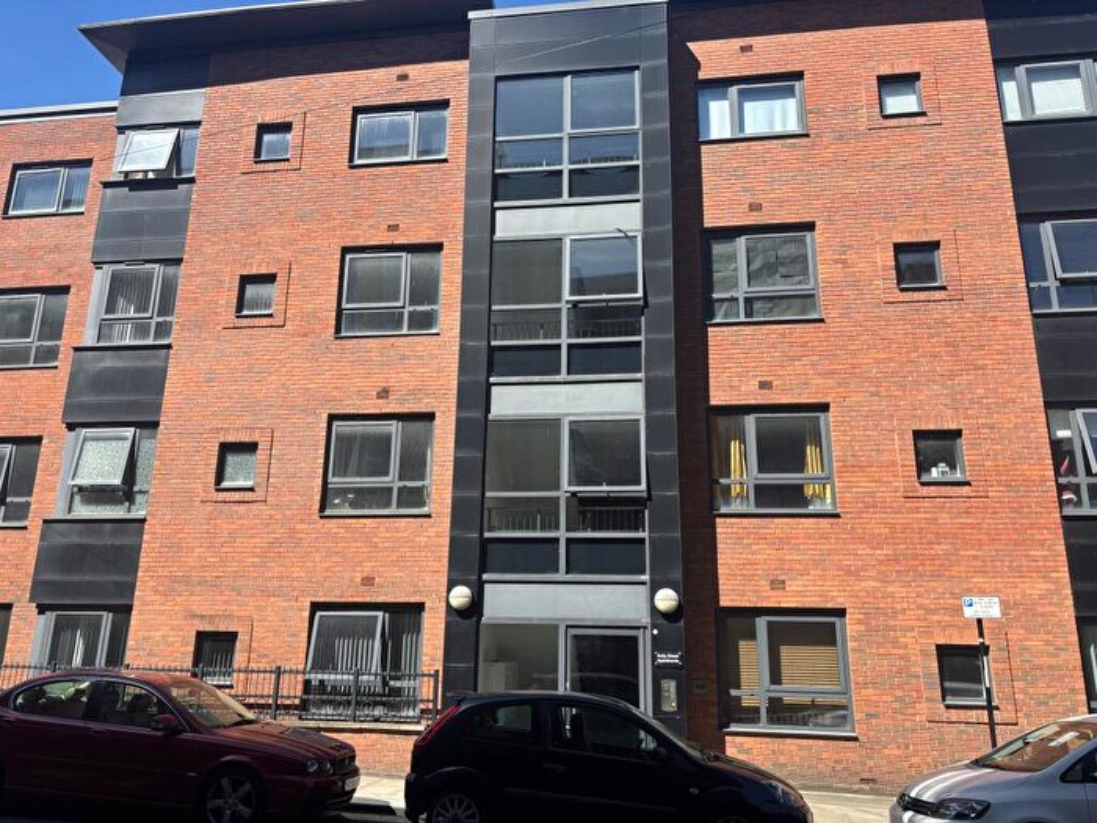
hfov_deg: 67.3
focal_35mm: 26
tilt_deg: +15.1
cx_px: 548
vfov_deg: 53.1
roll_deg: -1.3
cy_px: 412
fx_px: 824
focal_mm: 5.96
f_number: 1.6
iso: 50
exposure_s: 1/1567
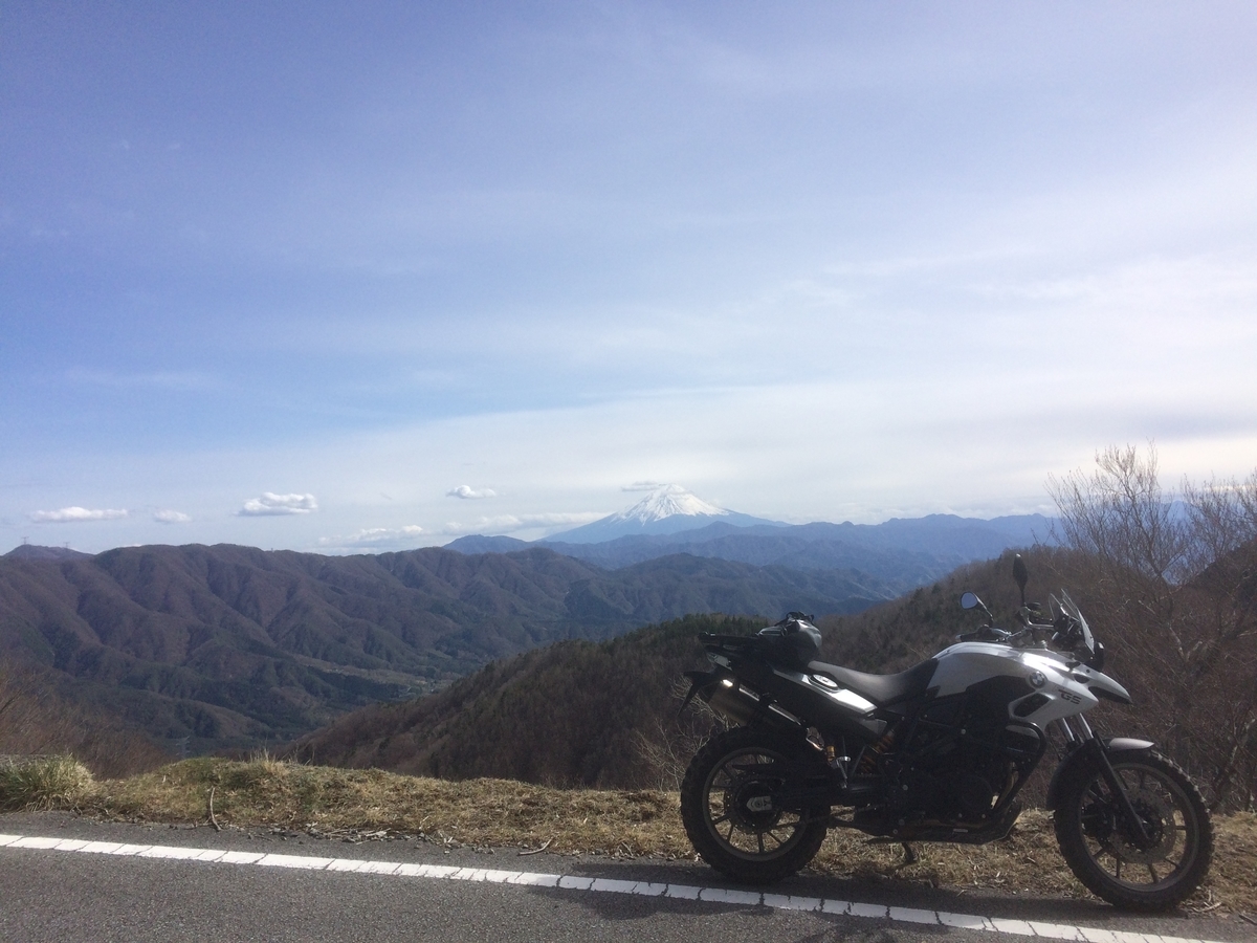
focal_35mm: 29
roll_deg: +3.7
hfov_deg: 61.7
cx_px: 628
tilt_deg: +3.7
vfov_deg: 48.2
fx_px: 1053
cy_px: 472
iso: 32
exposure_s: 1/3731
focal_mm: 4.15
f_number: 2.2
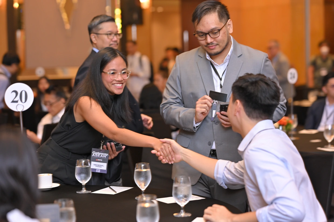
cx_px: 167
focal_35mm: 85
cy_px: 111
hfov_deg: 23.9
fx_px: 788
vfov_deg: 16.1
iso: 1250
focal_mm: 85
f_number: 2.5
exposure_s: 1/200
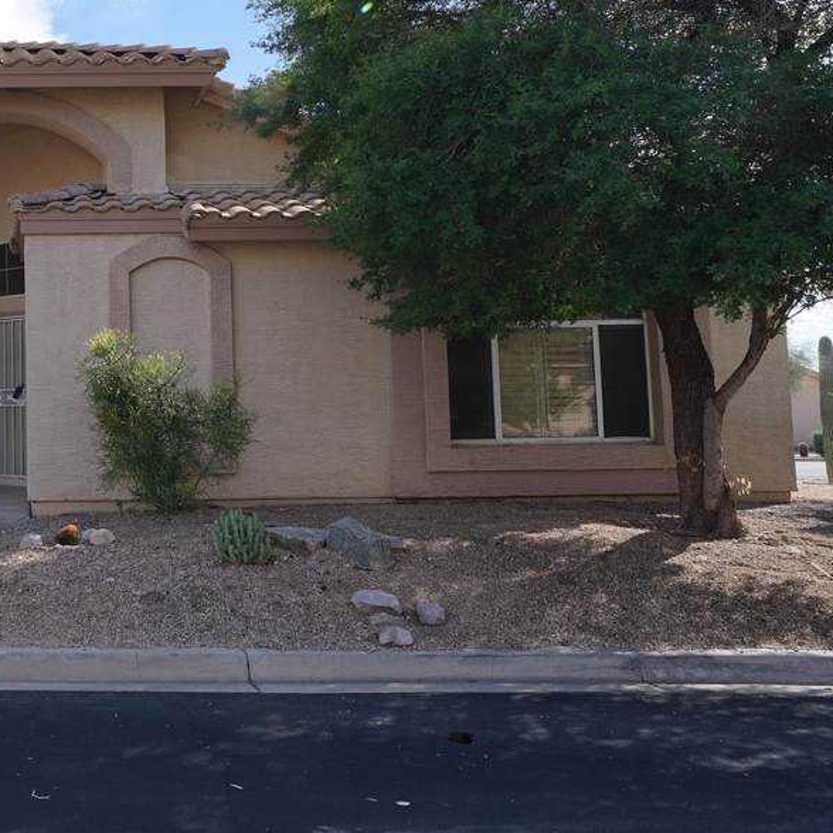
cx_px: 6
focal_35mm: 37
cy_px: 318
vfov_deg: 44.6
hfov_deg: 39.7
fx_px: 1007
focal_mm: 20
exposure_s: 1/125
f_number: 10
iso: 100
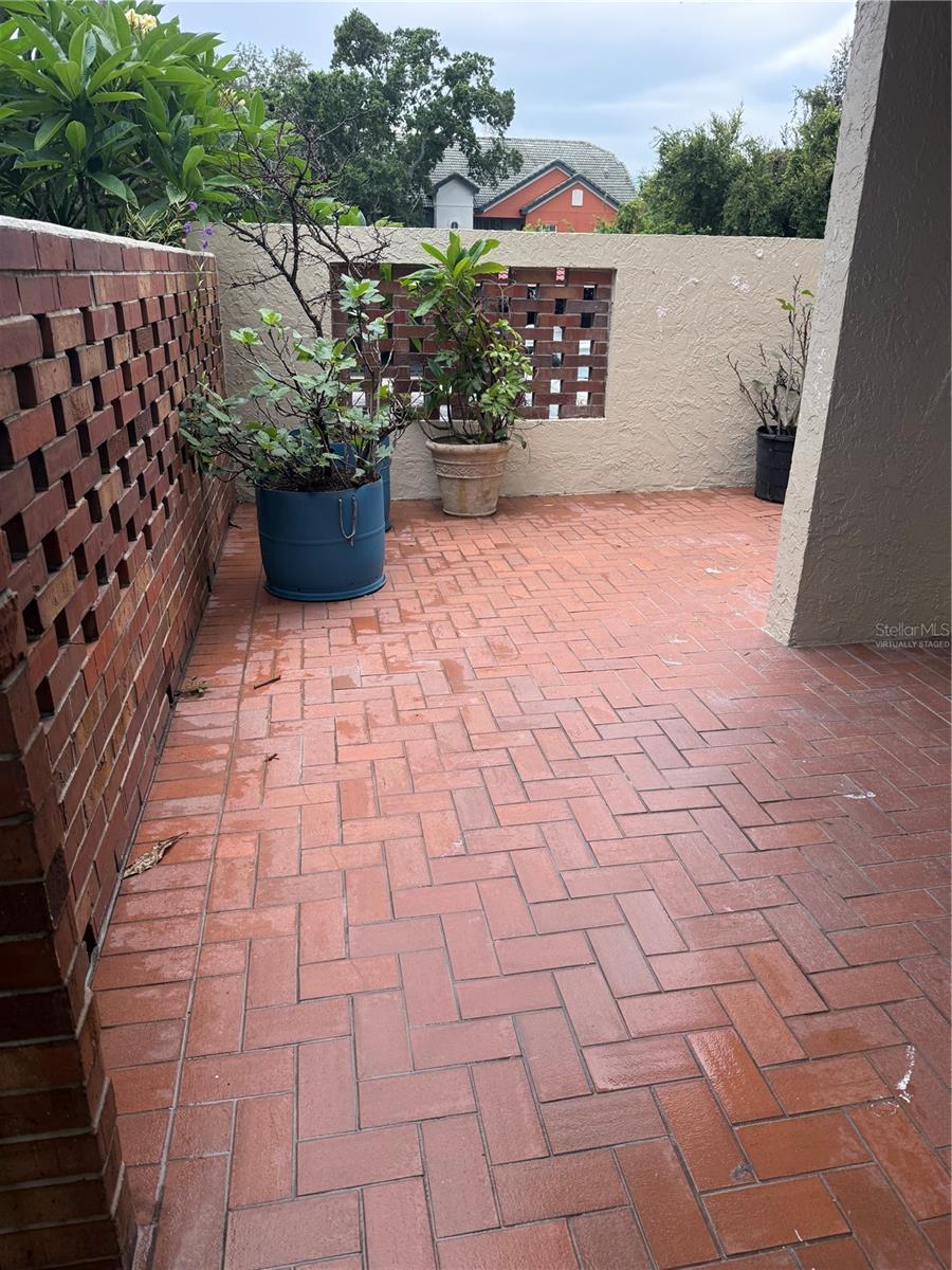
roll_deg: -1.3
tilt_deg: -21.3
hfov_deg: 56.8
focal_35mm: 24
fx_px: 880
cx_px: 476
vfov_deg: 71.6
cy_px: 635
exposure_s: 1/1192
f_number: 1.78
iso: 100
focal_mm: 6.76
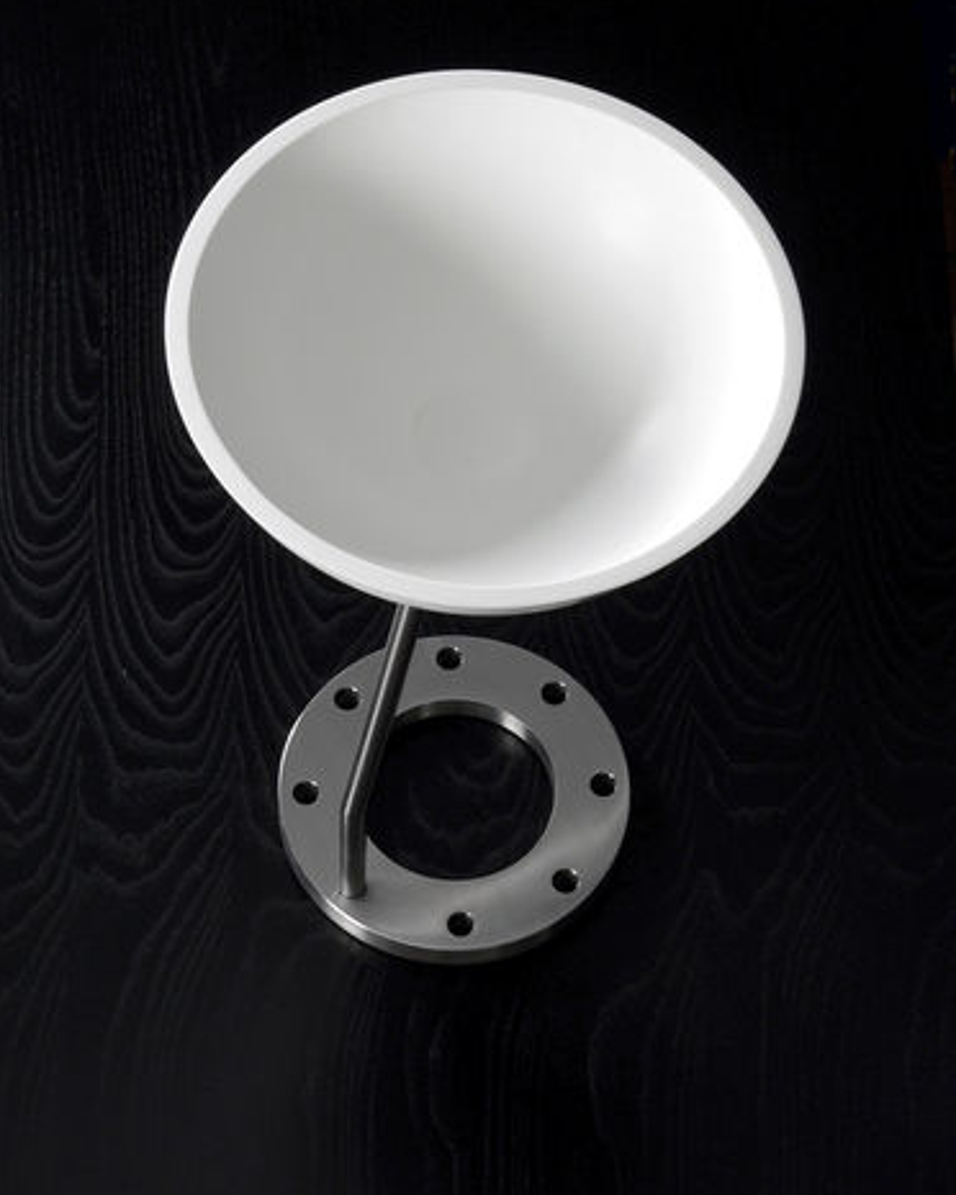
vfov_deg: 18.1
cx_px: 479
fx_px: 3749
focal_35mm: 106
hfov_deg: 14.5
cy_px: 565
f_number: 5.6
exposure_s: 1/5
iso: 100
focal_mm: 16.7
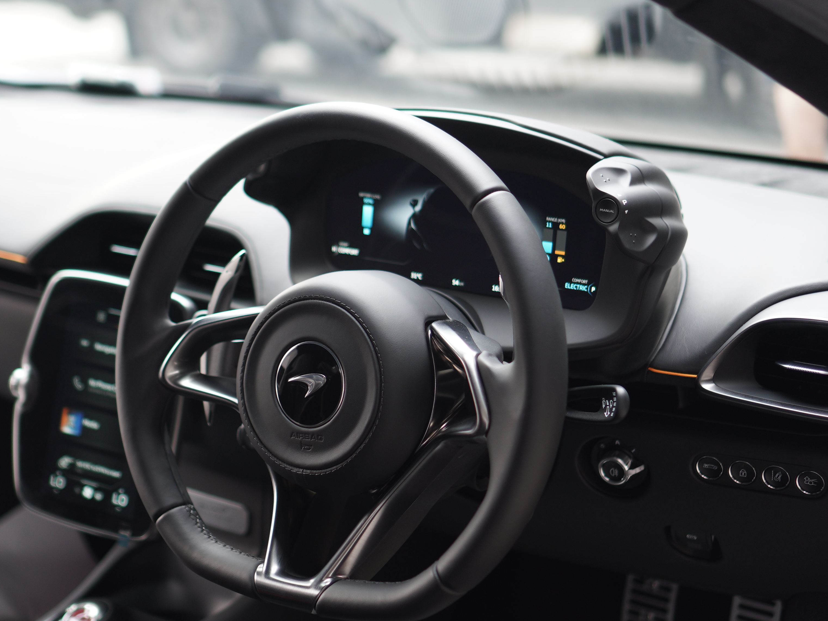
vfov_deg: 22.6
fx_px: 1555
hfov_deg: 29.7
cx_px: 314
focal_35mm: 65
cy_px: 352
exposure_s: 1/125
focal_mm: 35
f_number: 2
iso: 200
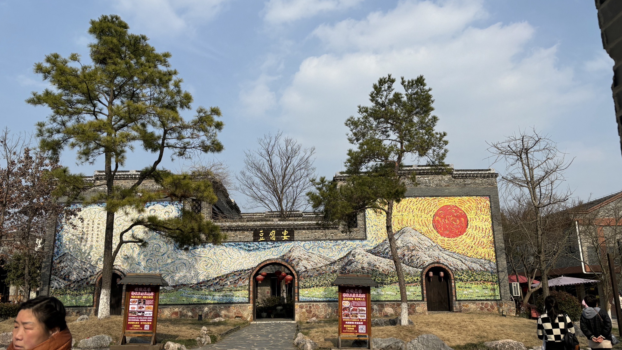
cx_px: 304
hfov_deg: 66.1
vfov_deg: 40.1
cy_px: 189
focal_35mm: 29
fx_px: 478
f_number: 1.6
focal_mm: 5.96
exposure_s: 1/3937
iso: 50
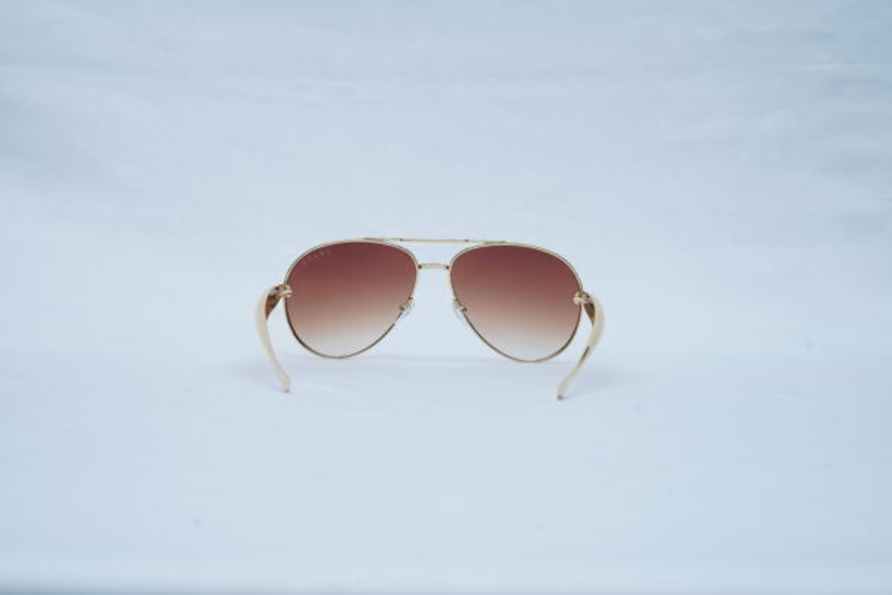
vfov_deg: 27.0
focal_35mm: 50
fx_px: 1239
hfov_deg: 39.6
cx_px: 446
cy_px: 298
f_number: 9
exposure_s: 1/160
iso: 125
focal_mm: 50
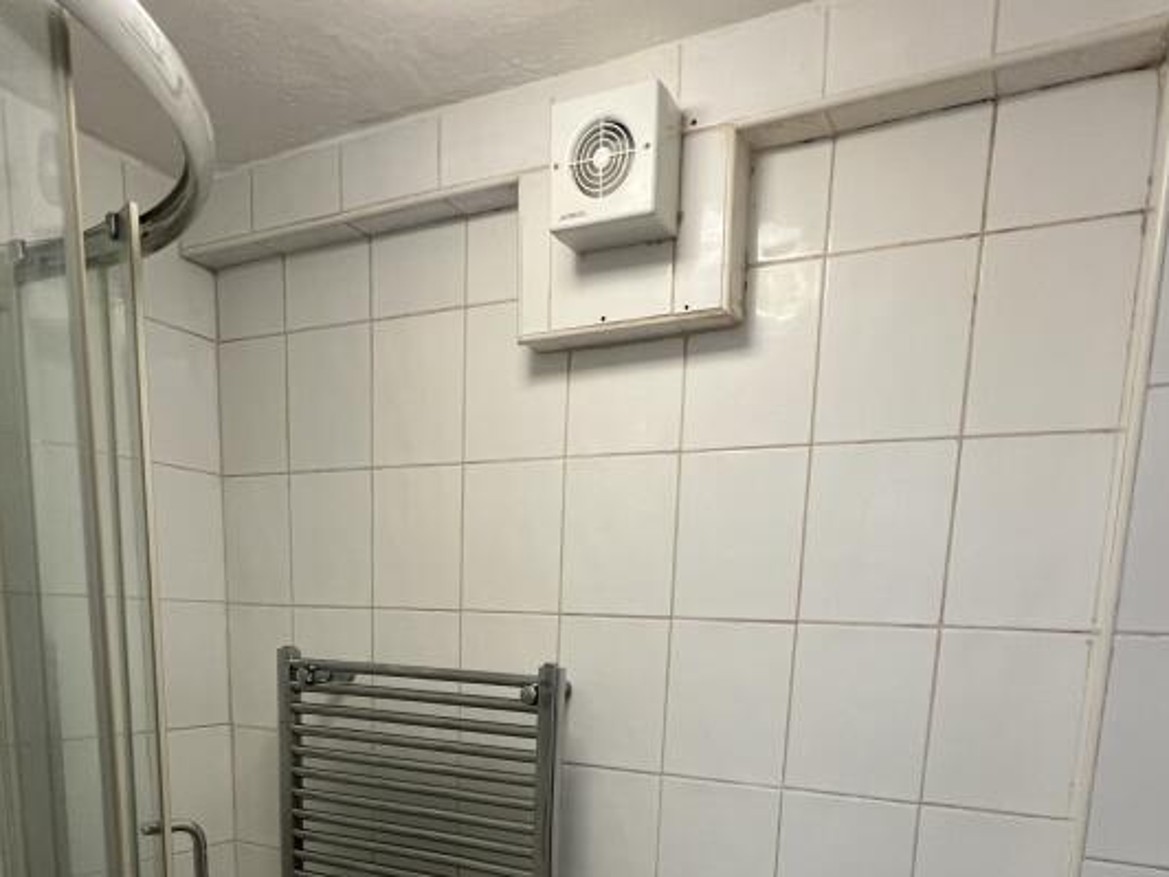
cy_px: 791
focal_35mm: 25
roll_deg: -1.9
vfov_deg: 48.9
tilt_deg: -10.0
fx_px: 844
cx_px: 593
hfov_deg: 69.4
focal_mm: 1.57
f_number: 1.8
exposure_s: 1/50
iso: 160
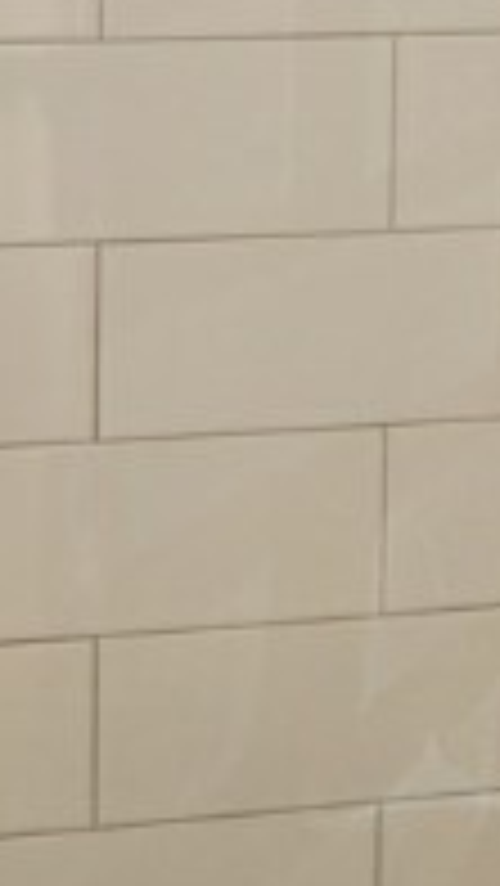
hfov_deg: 11.0
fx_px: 2589
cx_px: 383
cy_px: -175
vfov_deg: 18.4
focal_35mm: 110
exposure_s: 1/80
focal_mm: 18
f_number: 3.5
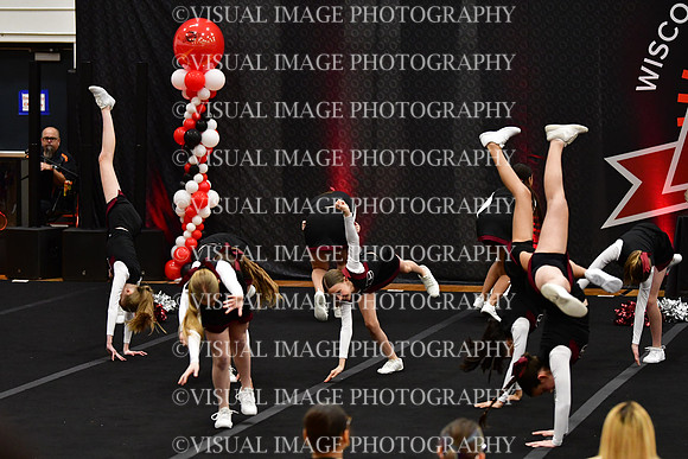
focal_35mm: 142
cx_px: 344
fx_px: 2714
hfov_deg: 14.4
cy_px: 230
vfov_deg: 9.7
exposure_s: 1/800
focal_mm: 95
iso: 4000
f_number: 2.8
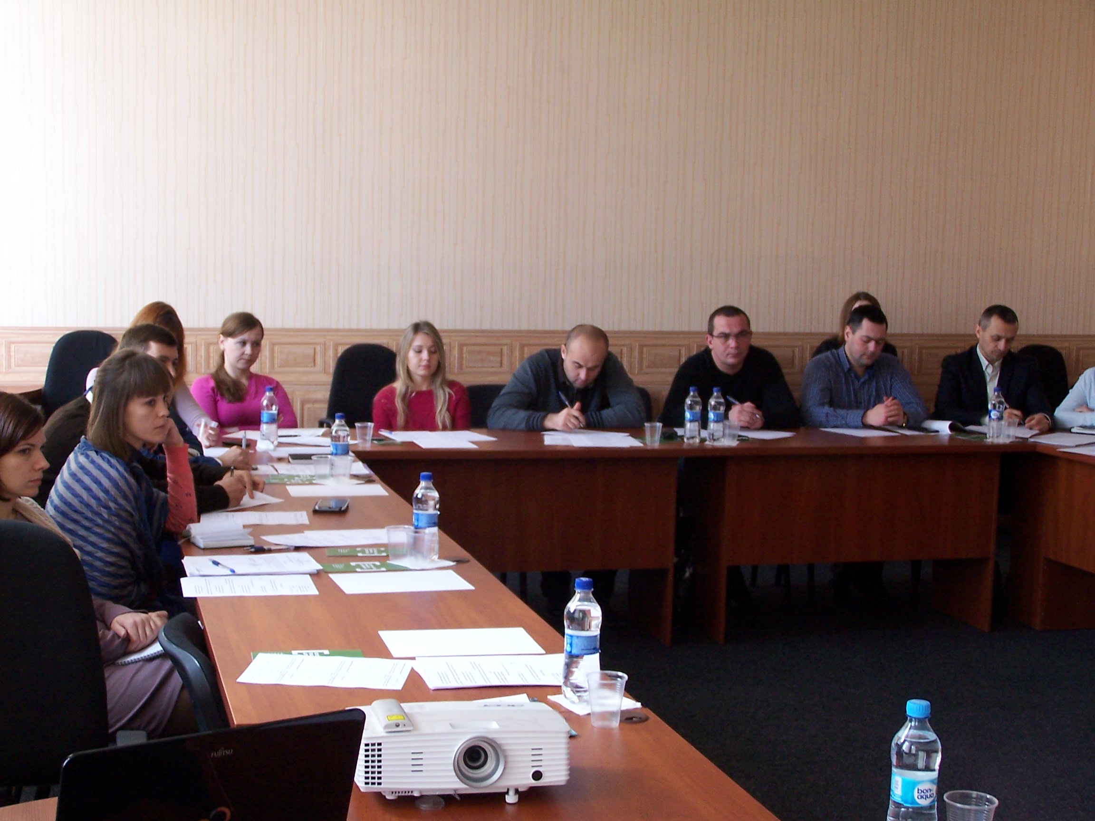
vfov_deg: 24.8
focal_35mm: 59
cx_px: 548
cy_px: 410
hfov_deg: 32.7
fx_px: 1866
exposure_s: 1/20
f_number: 3.2
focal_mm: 9.8
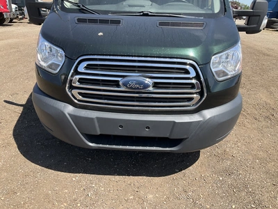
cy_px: 104
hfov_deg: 61.7
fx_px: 233
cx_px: 139
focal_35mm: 29
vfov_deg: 48.2
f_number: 1.8
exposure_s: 1/929
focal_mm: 3
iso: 25
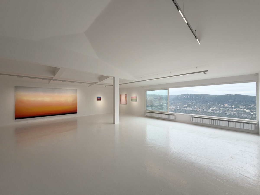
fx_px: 105
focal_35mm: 14
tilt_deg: +0.2
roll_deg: +0.2
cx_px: 130
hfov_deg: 102.1
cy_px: 98
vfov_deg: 85.7
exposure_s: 1/294
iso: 50
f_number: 2.2
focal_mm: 2.22
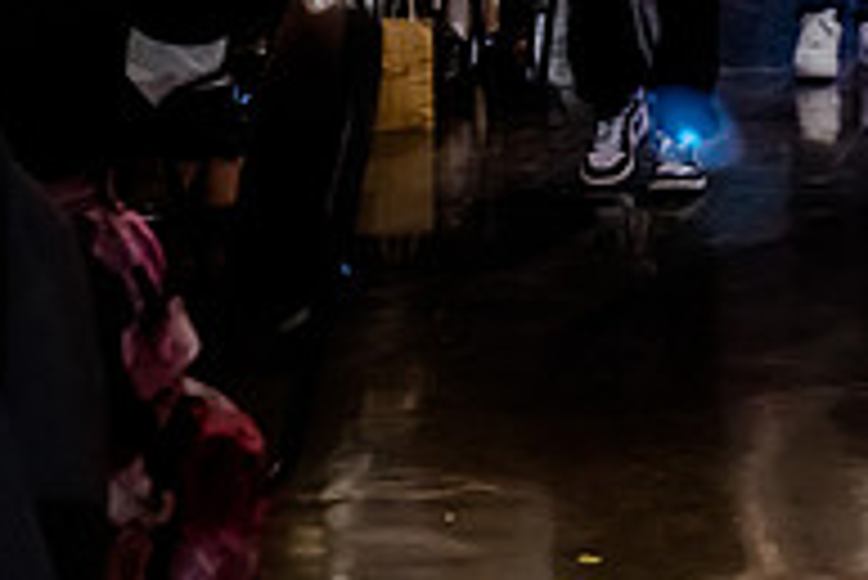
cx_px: 889
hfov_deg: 10.7
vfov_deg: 7.1
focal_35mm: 191
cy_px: -228
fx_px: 4609
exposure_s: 1/160
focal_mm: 56
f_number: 2.8
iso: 5000
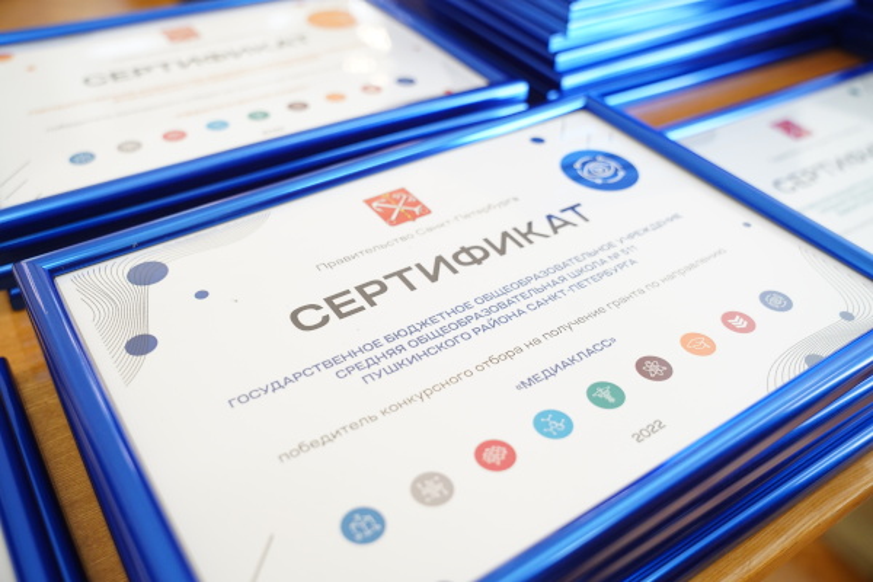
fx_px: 788
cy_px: 291
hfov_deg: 58.0
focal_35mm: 32
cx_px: 436
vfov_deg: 40.5
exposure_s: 1/320
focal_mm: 32.5
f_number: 4
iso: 2500
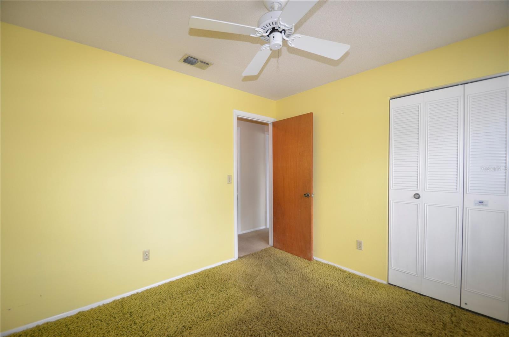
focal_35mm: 15
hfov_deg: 100.5
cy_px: 168
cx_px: 254
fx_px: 212
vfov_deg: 77.0
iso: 450
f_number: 4
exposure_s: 1/60
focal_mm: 10
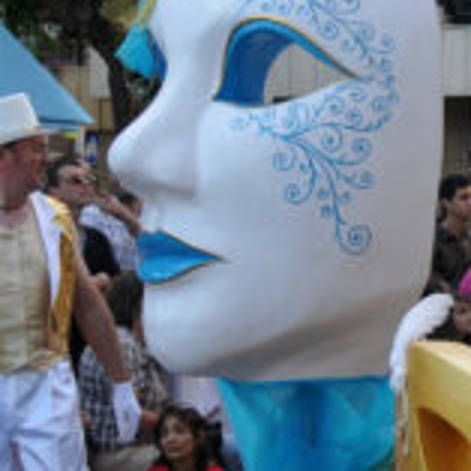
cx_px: 804
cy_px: 99
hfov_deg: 9.3
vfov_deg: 9.6
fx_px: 2786
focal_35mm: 181
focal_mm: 32
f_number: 5.6
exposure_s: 1/125
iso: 200
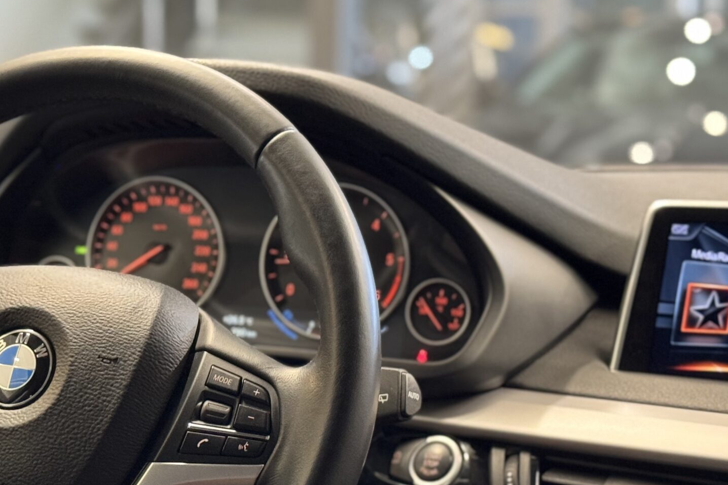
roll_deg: -0.8
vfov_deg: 15.3
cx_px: 227
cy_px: 390
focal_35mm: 89
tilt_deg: -12.6
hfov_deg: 22.7
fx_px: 1799
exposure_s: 1/39
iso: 400
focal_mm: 6.76
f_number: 1.78
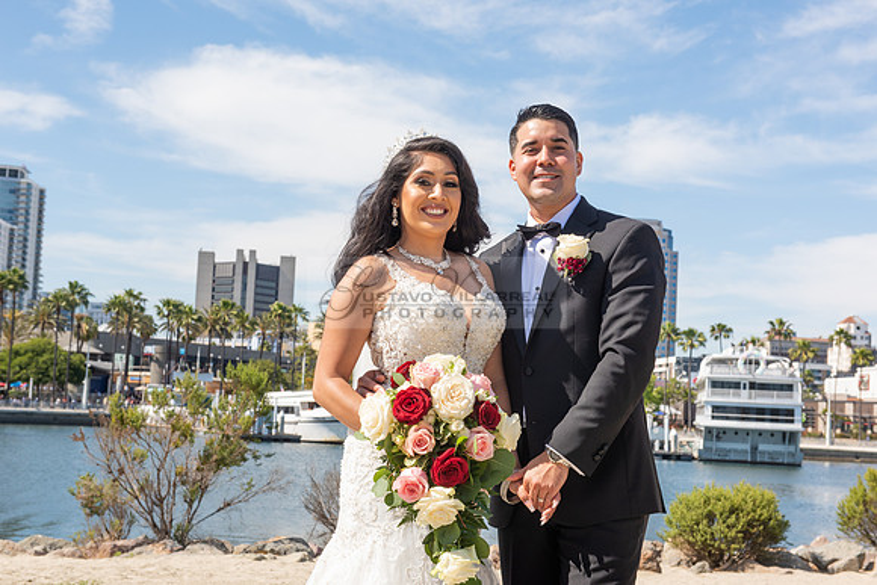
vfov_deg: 23.4
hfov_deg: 34.5
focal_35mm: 58
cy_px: 292
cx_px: 438
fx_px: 1413
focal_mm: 58
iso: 200
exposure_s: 1/200
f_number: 11
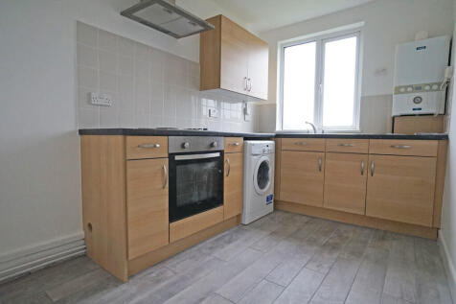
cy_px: 152
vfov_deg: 67.3
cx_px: 228
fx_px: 228
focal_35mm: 18
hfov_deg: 90.0
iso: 1250
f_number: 4
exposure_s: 1/160
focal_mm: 12
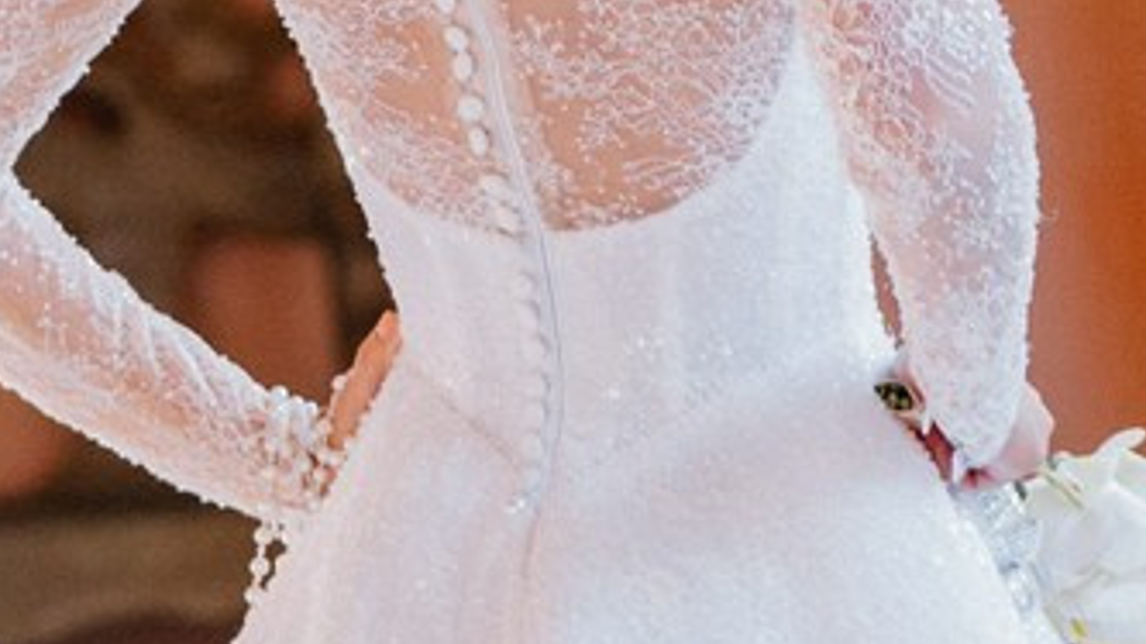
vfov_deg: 3.0
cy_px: -169
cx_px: 119
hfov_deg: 5.4
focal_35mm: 403
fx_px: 12241
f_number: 2.2
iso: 500
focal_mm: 50
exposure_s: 1/1250
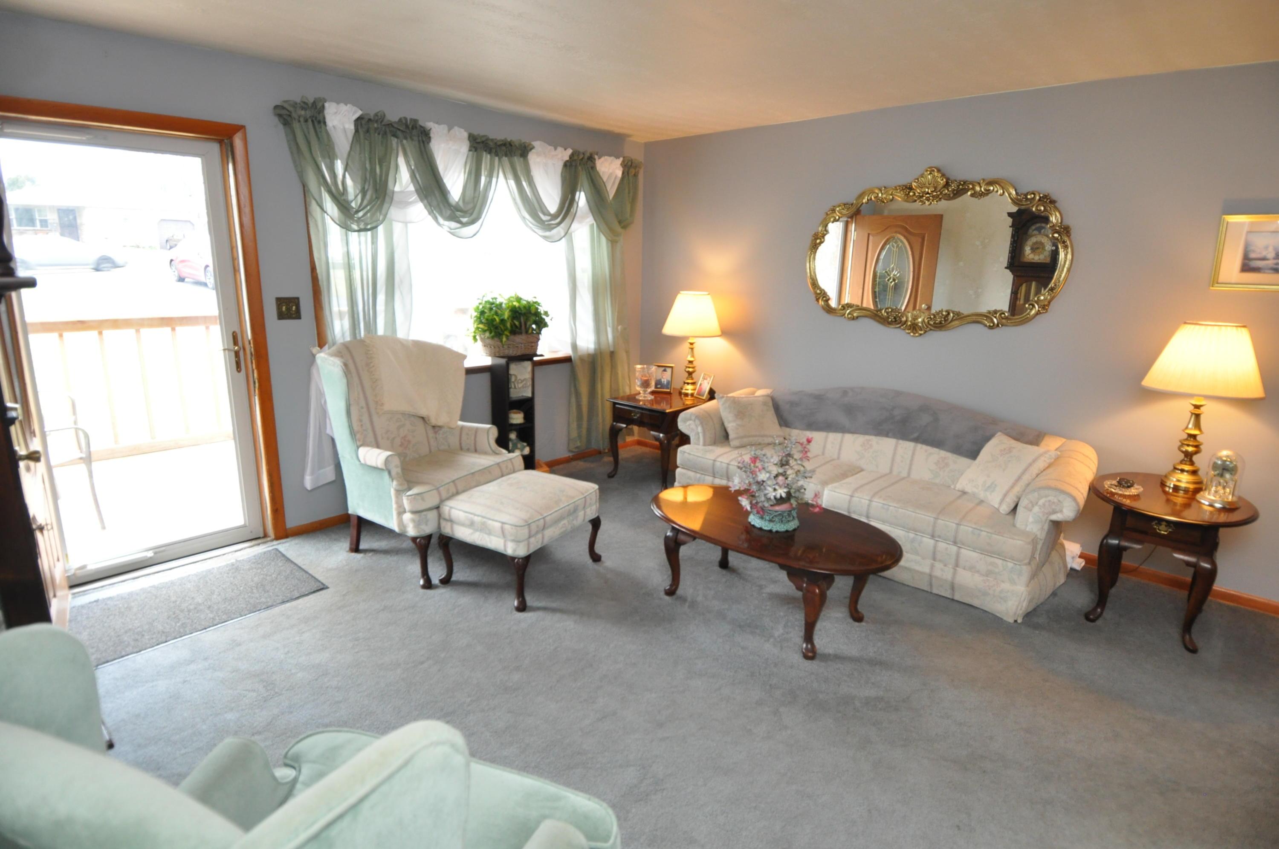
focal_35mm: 18
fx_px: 639
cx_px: 640
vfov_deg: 67.2
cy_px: 424
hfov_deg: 90.1
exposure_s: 1/60
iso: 1000
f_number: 4
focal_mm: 12
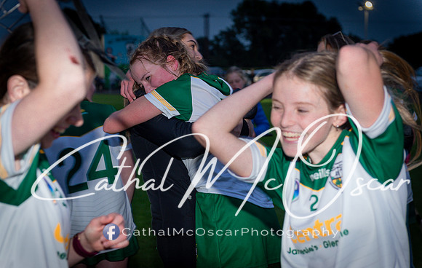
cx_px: 211
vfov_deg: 18.5
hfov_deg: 28.9
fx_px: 820
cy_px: 140
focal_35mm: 71
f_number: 2.8
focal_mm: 70
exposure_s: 1/60
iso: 1600
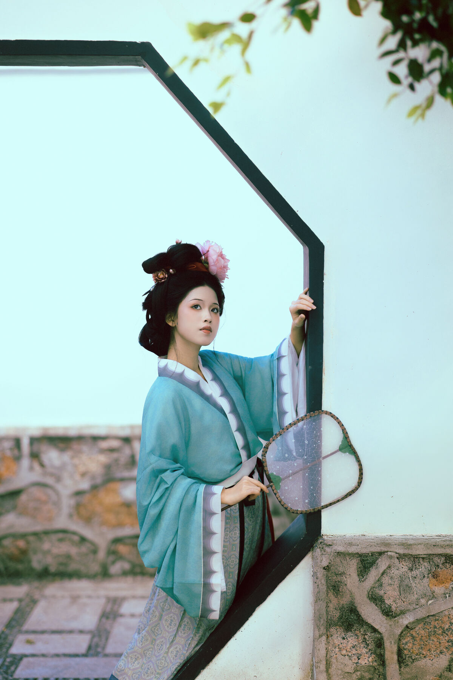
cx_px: 226
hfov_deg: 16.1
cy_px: 340
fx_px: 1604
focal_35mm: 85
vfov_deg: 23.9
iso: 100
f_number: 2
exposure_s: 1/400
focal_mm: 85
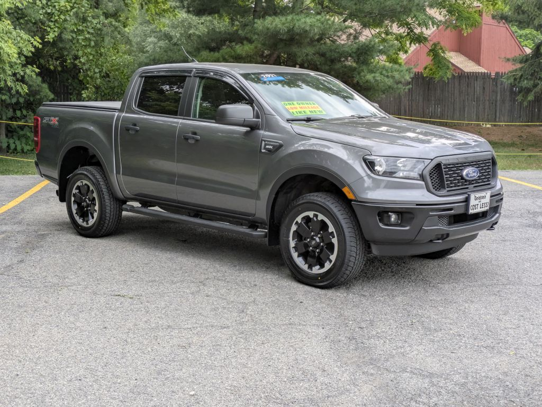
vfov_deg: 28.6
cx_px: 271
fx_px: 799
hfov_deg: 37.5
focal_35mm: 51
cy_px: 204
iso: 51
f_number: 1.89
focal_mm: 5.43
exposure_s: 1/358
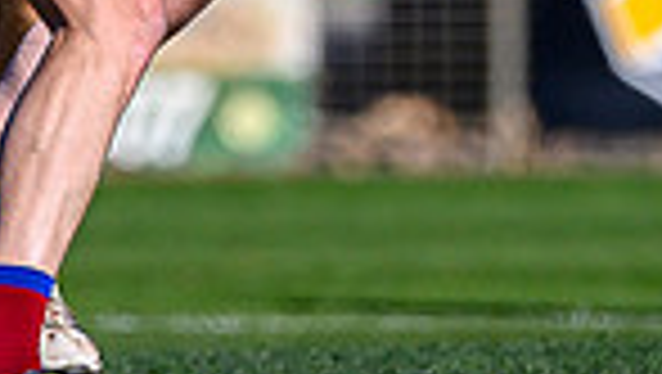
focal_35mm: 3823
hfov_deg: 0.6
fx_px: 67168
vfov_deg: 0.3
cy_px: -836
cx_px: 15
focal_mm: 500
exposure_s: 1/2000
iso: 125
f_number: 4
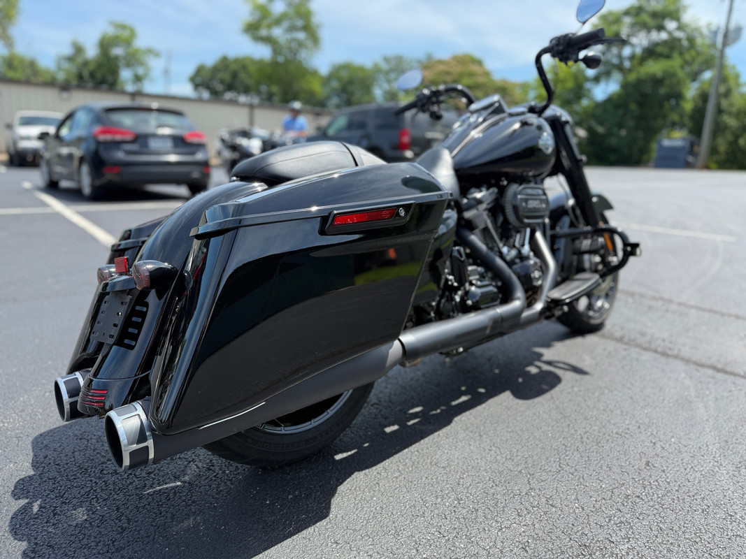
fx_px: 517
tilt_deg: -13.3
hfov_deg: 71.6
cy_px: 280
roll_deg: -2.5
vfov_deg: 56.8
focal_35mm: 24
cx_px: 373
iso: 80
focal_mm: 6.76
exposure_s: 1/1337
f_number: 1.78
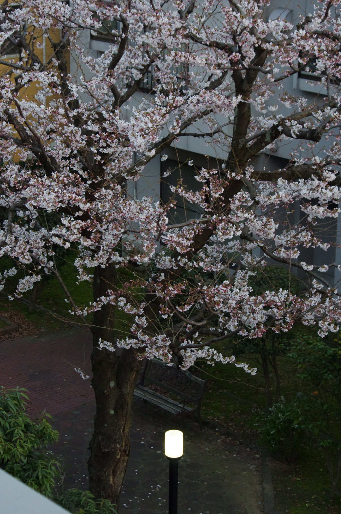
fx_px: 1168
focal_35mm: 82
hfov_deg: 16.6
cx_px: 170
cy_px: 257
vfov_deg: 24.8
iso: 1600
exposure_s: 1/100
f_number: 6.3
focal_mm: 55
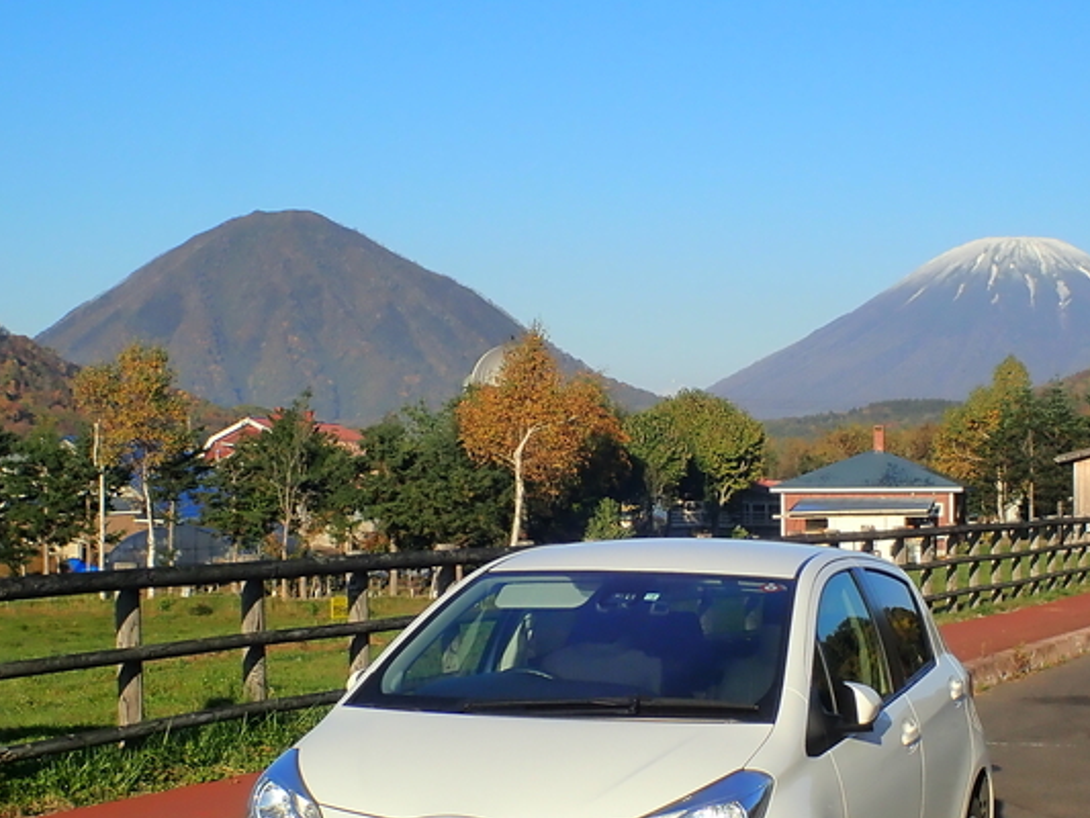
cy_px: 611
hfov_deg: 17.7
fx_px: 3496
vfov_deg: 13.3
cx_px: 605
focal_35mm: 111
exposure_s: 1/500
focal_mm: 13.47
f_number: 5.6
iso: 100
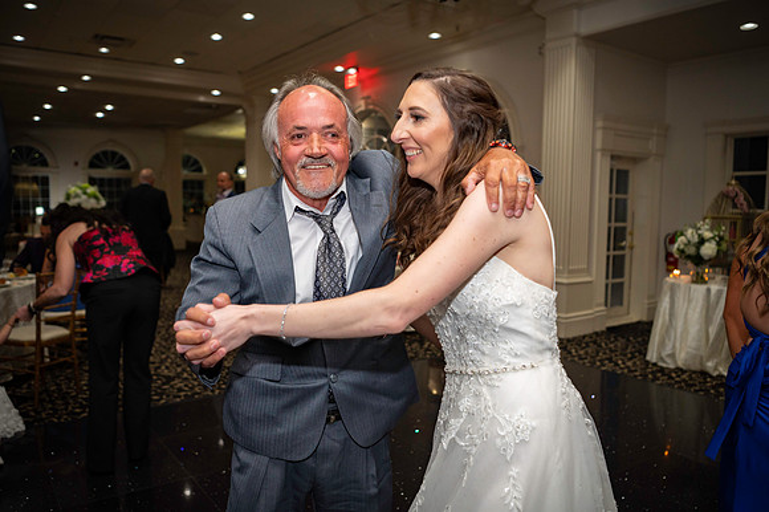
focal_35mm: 29
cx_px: 384
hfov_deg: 63.7
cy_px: 256
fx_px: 619
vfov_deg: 44.9
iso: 800
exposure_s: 1/100
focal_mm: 29
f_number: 2.8
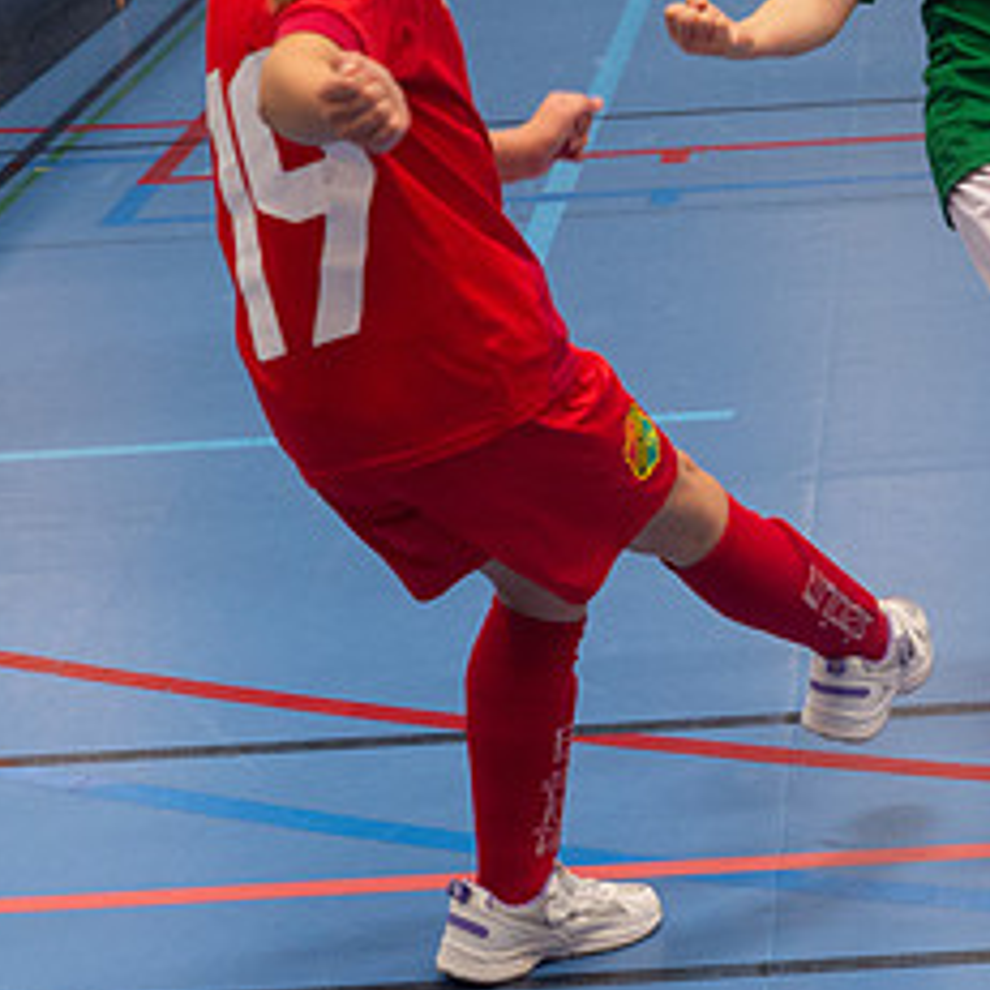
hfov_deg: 11.6
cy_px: 339
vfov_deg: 11.7
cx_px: 900
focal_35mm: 149
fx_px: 4821
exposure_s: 1/400
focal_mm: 70
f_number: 3.5
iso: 3200
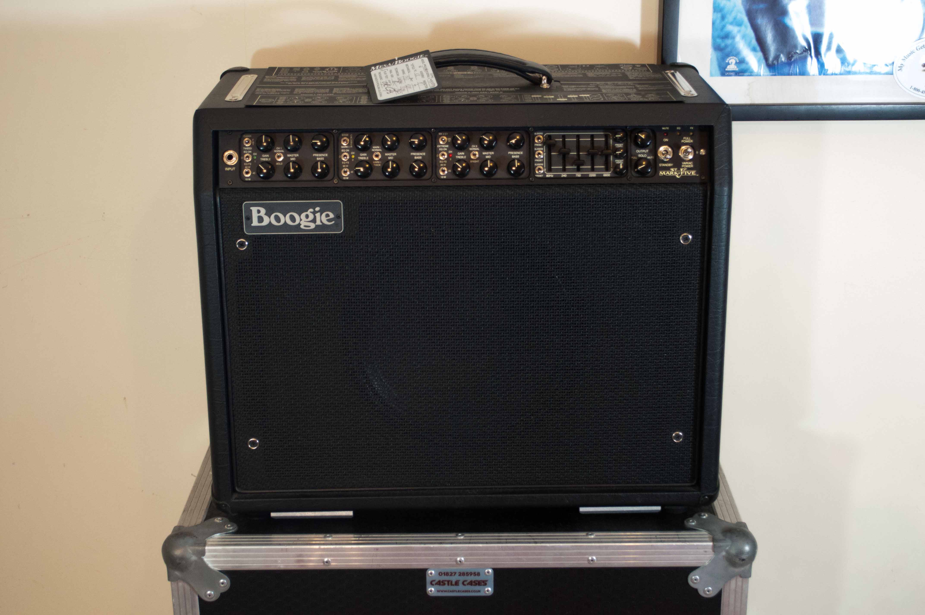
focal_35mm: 52
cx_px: 462
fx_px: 1347
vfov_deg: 25.7
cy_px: 308
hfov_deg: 37.9
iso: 2500
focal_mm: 35
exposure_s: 1/30
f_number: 5
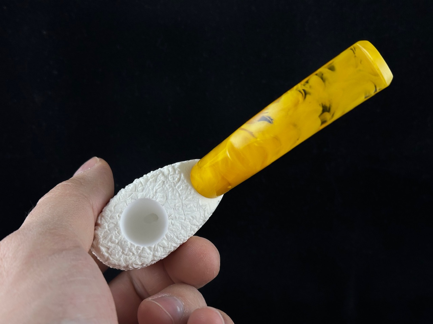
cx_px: 216
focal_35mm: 48
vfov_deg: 30.3
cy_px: 162
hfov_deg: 39.7
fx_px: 600
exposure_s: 1/709
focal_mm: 6.86
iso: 64
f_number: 1.78
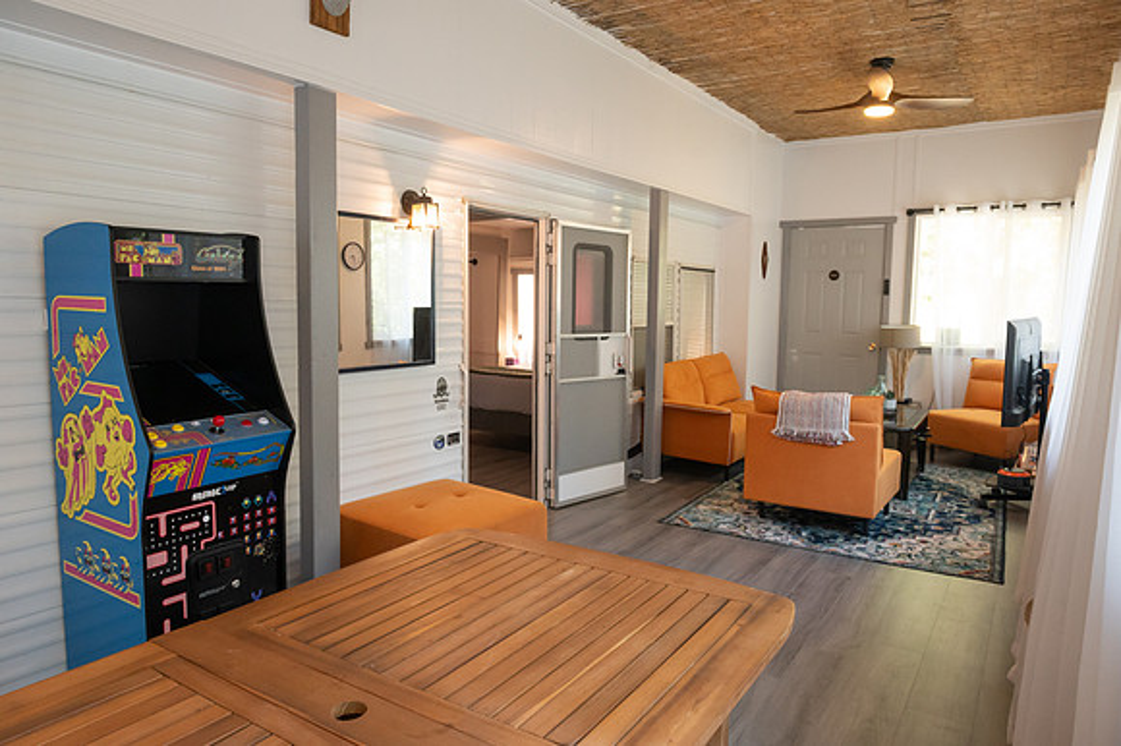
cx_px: 560
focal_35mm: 24
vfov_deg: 53.1
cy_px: 373
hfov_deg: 73.8
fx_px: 747
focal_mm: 24
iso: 5000
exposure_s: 1/160
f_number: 5
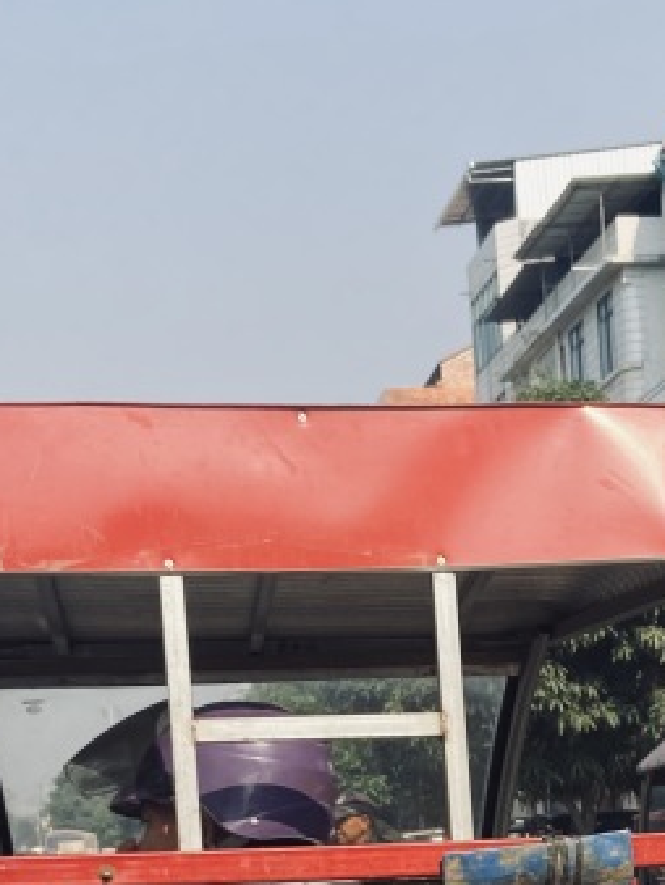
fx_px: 2098
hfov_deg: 17.9
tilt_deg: -3.5
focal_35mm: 82
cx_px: 516
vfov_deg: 22.3
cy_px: 1004
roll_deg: +4.3
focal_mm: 4.25
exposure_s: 1/1147
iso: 32
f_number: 1.8
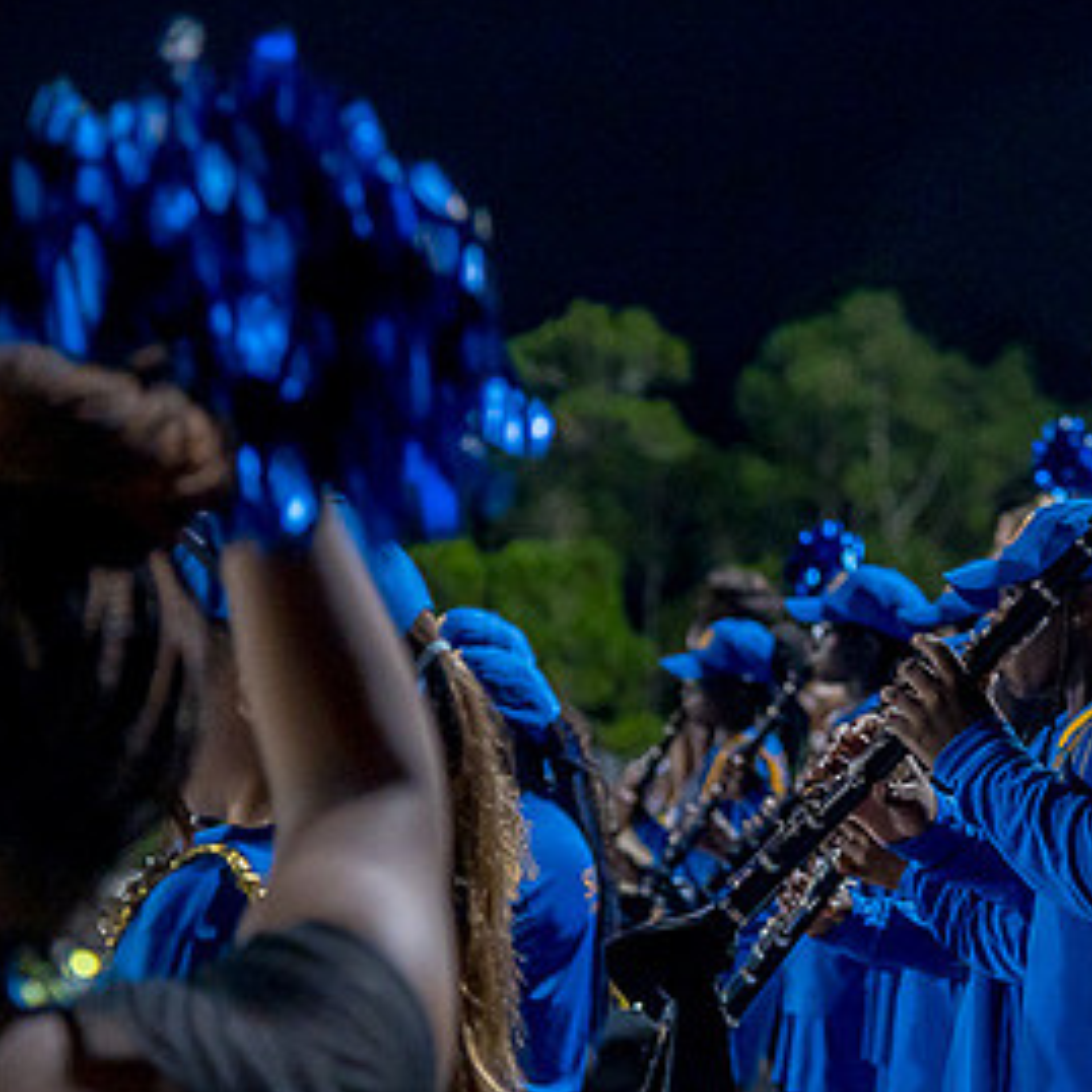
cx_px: 873
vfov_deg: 12.2
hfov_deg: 12.2
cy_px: 771
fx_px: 5104
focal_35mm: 143
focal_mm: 78
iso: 2000
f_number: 4
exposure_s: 1/200
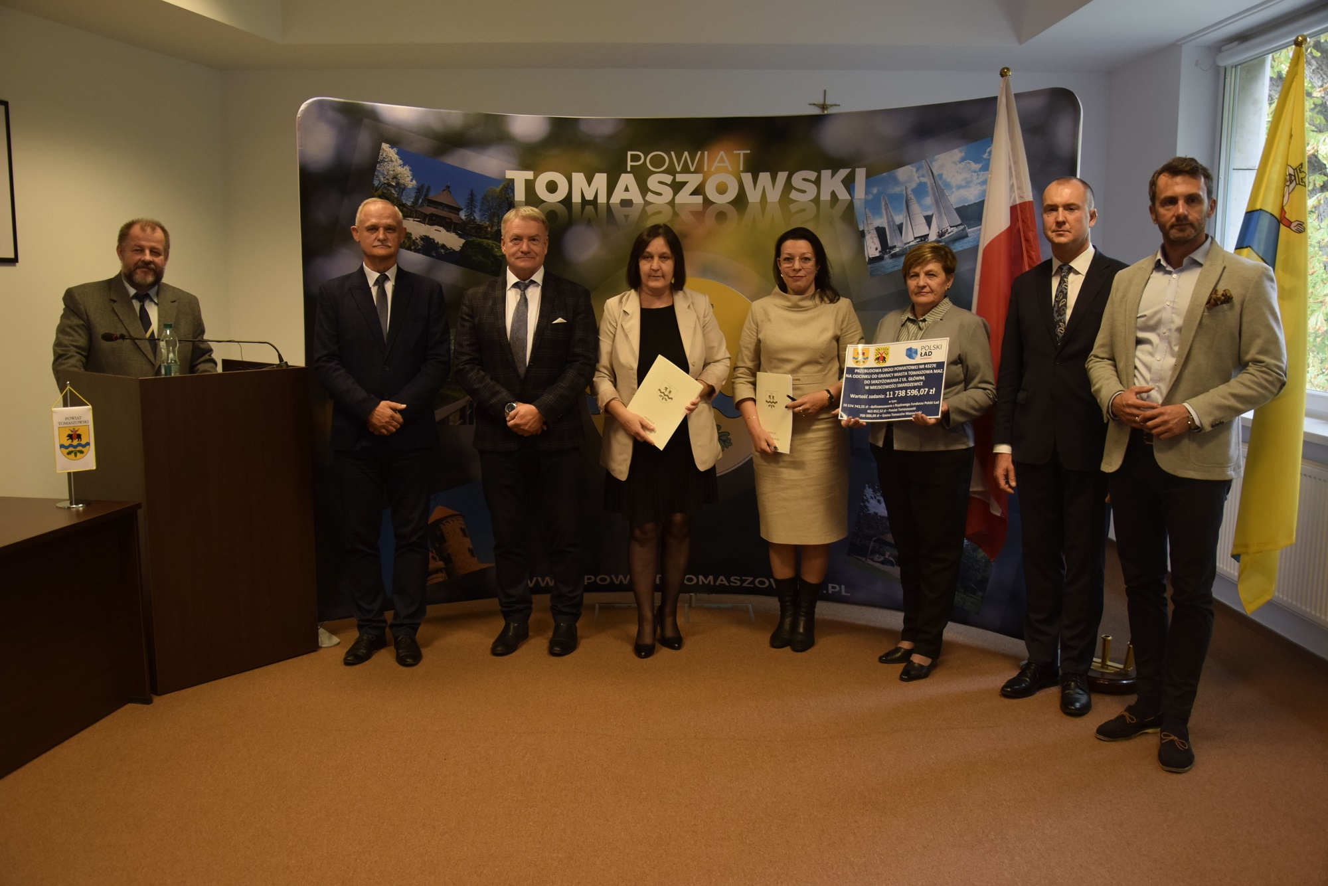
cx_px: 664
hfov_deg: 59.5
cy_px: 443
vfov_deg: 41.7
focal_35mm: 32
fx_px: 1162
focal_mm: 21
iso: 800
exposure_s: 1/80
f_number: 4
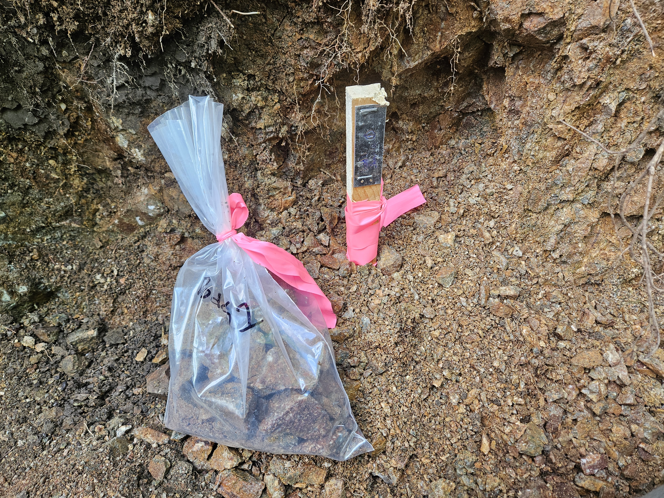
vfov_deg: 58.9
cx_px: 332
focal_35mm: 23
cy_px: 249
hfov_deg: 73.9
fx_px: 441
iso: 125
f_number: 1.8
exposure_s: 1/207
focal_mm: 5.4
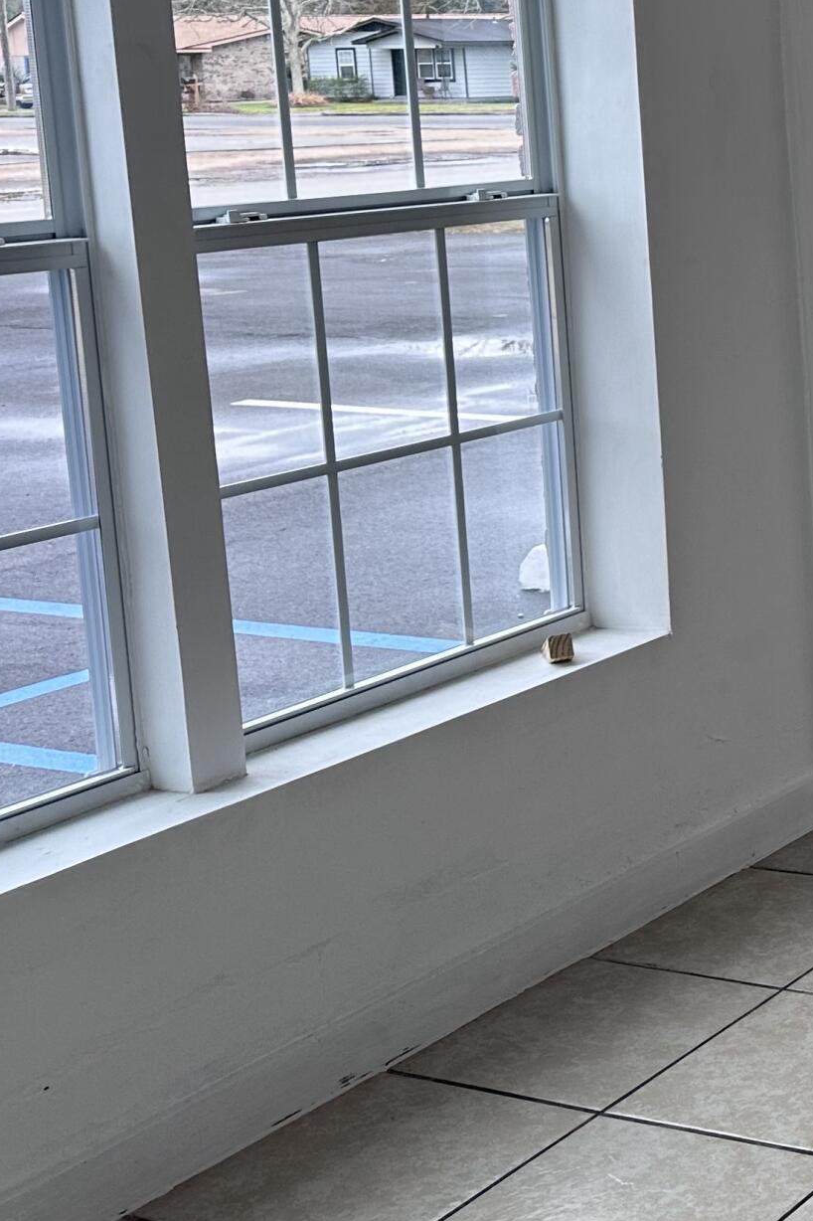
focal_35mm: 61
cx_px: 1372
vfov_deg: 32.5
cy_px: 369
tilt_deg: -8.7
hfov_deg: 18.4
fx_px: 2067
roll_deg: +0.2
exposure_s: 1/120
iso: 64
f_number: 1.78
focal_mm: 6.86
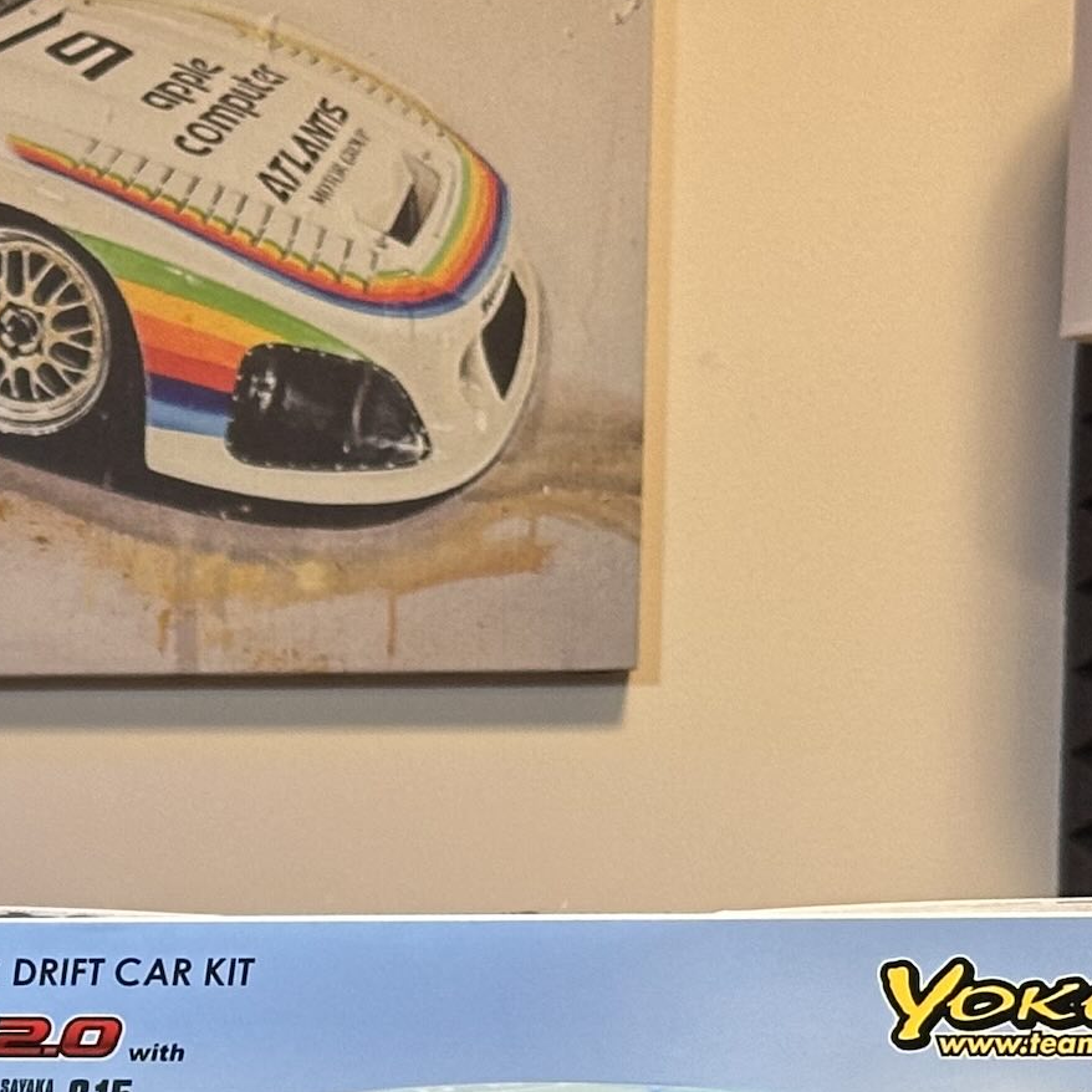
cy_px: 1262
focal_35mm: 145
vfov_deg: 11.8
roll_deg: +0.0
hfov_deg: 11.8
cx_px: -279
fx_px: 5175
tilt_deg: -7.3
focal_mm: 6.86
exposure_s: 1/50
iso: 160
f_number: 1.78
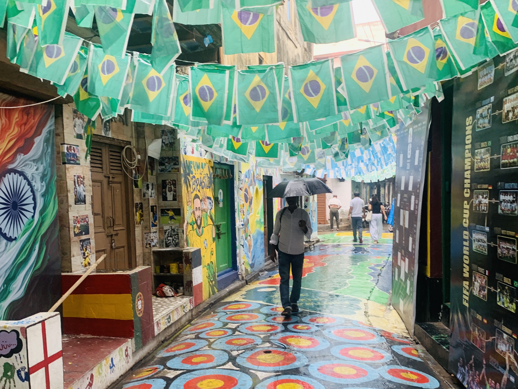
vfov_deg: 53.1
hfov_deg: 67.3
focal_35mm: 26
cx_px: 259
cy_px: 194
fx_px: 389
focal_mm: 4.25
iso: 64
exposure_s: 1/121
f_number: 1.8
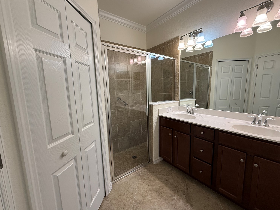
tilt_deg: -6.8
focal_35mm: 15
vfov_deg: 81.8
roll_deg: +2.0
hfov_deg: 98.1
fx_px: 121
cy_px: 104
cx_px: 145
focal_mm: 2.22
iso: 160
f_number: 2.2
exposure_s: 1/120
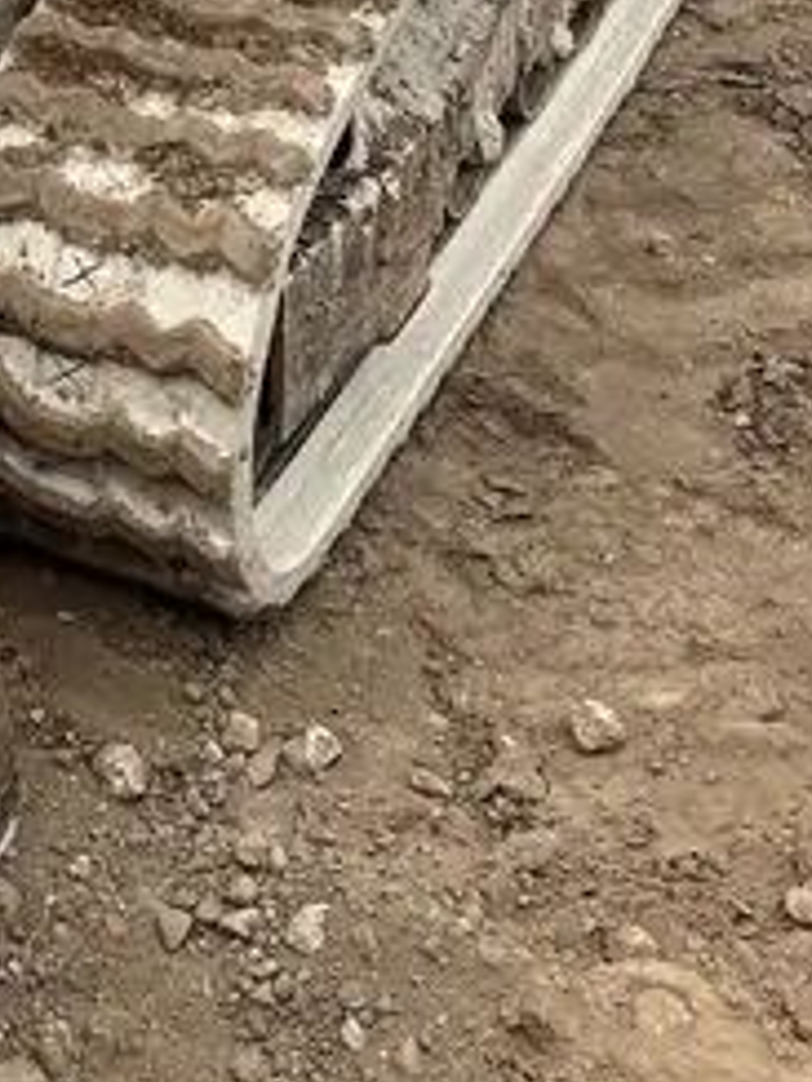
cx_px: -355
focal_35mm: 78
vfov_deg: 22.2
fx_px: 2440
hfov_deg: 17.3
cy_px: -361
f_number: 1.6
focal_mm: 5.1
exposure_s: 1/532
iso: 50
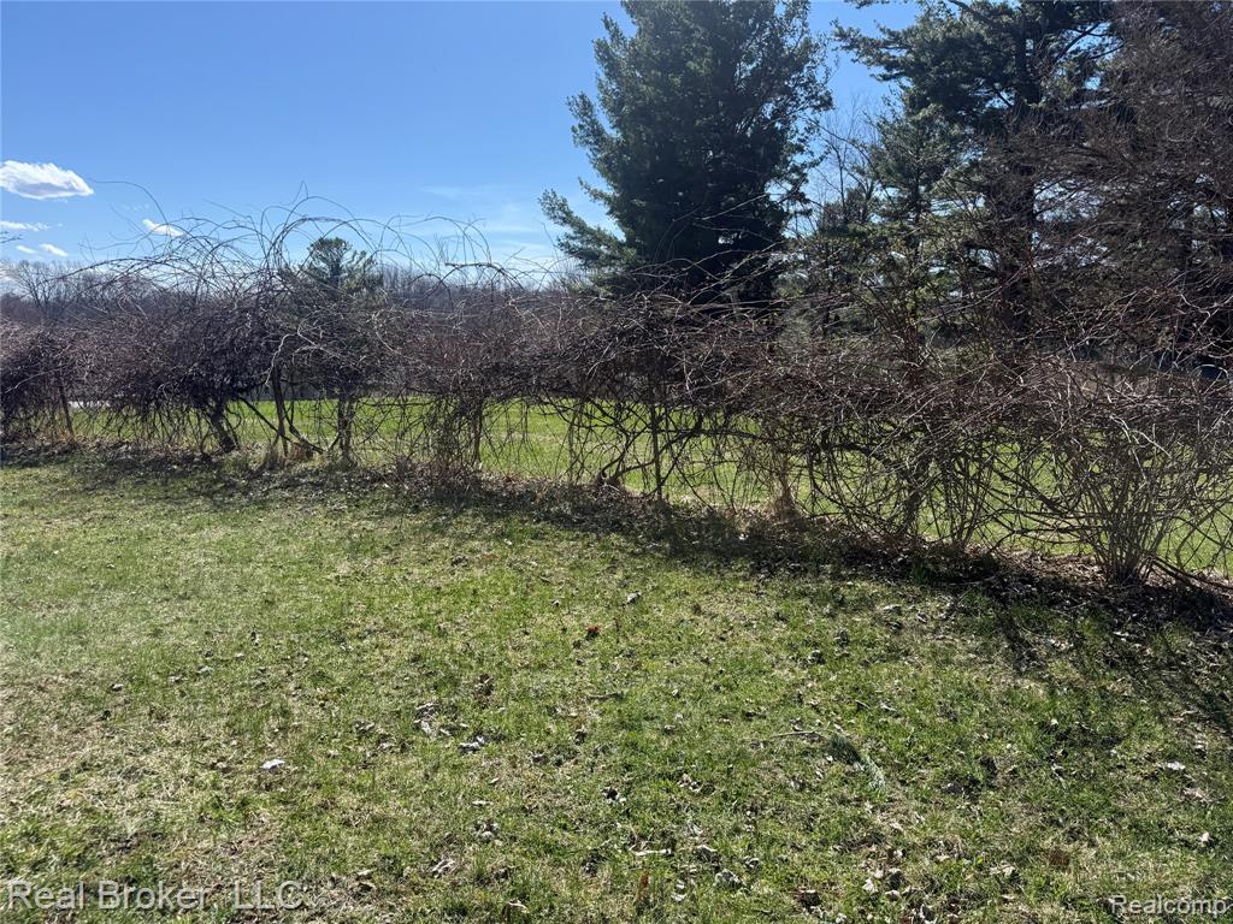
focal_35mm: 24
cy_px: 462
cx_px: 616
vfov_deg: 56.8
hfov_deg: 71.6
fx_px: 855
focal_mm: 6.76
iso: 80
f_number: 1.78
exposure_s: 1/3584
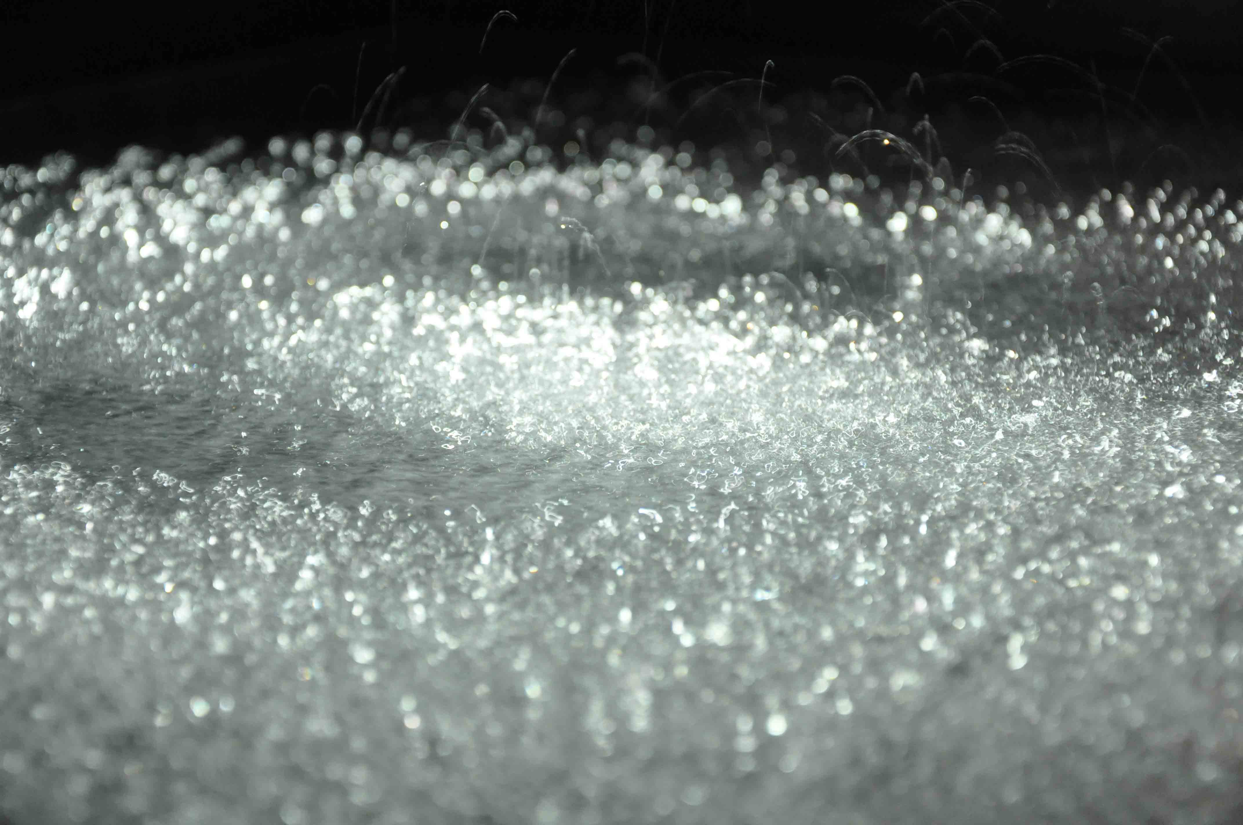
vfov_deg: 14.7
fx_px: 3207
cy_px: 412
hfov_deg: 21.9
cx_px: 622
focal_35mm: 93
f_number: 5.3
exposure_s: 1/15
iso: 1600
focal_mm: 62
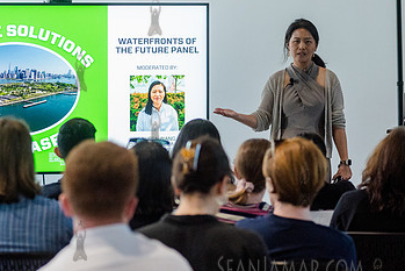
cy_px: 72
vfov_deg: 6.8
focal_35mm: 201
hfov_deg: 10.2
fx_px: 2262
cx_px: 304
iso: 4000
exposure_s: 1/500
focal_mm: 120
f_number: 4
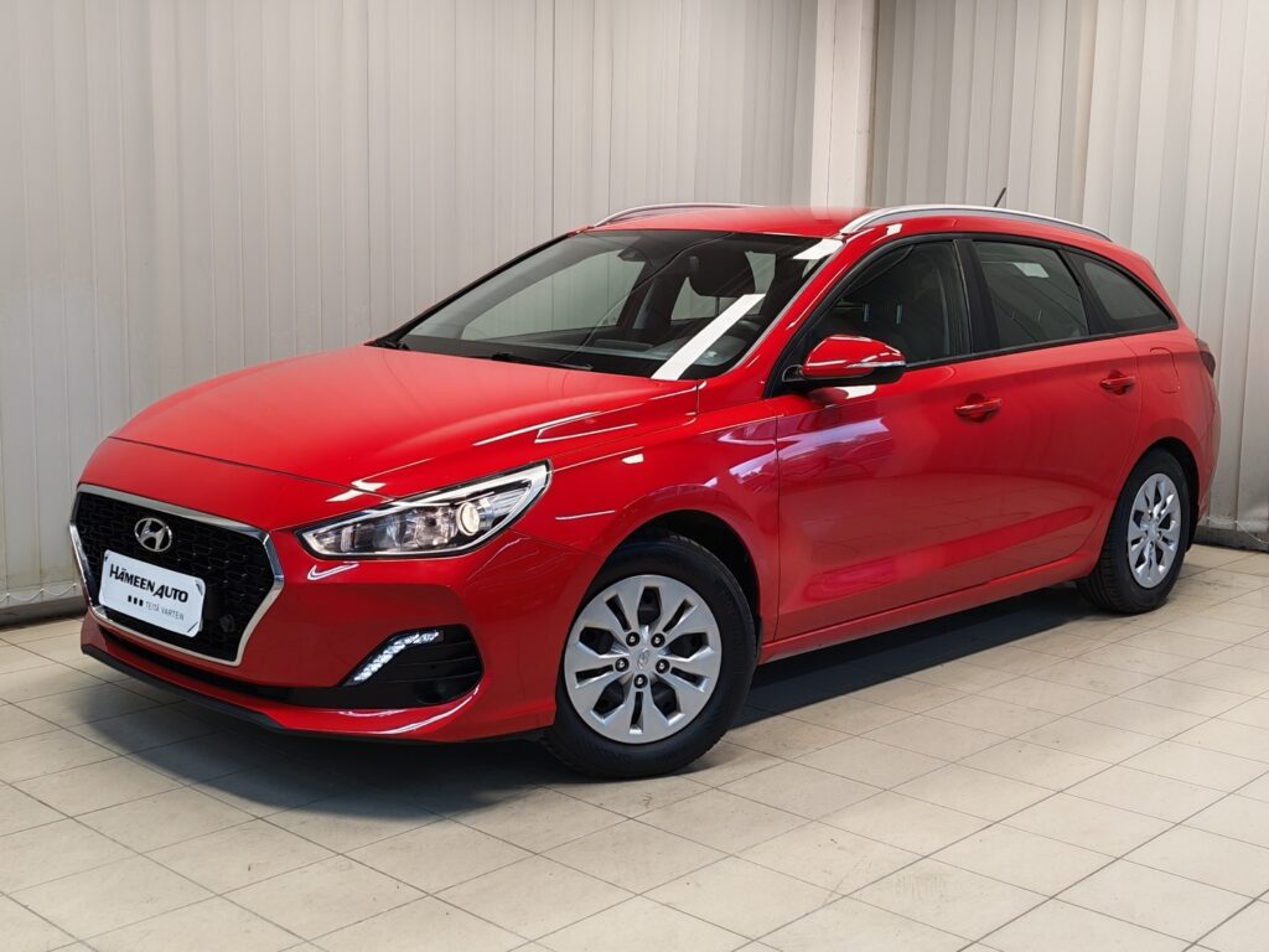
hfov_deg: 43.9
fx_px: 1576
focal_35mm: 43
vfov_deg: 33.6
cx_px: 634
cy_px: 476
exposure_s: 1/50
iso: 64
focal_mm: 5.4
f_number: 1.6
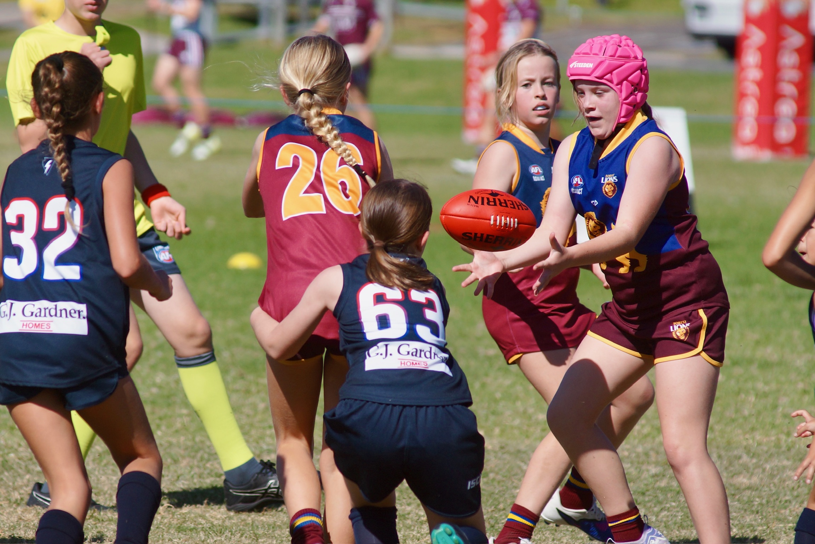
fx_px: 6791
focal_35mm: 300
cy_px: 272
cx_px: 408
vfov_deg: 4.6
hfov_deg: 6.9
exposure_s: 1/1250
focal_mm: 200
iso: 100
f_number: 4.5
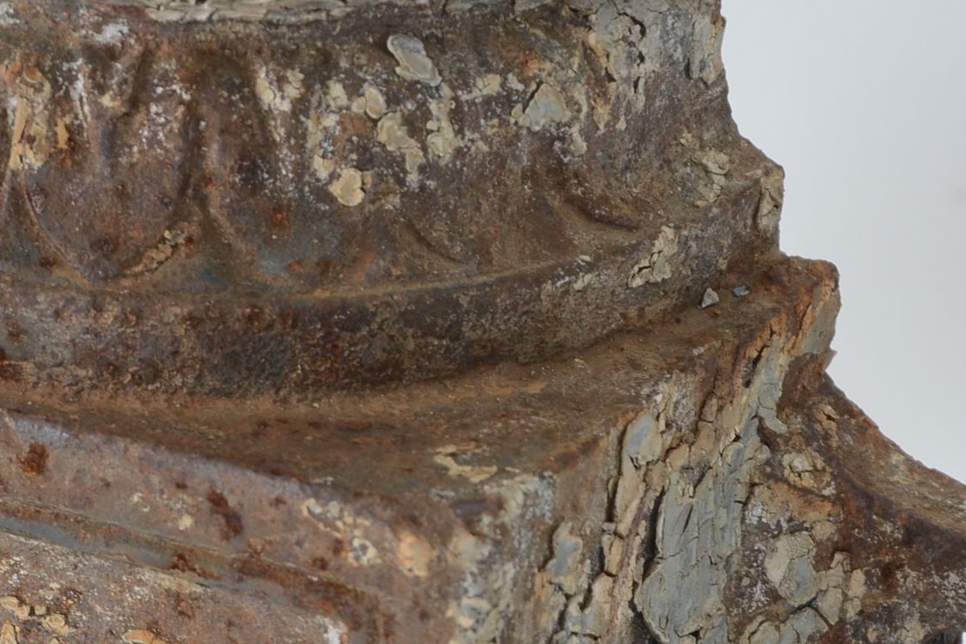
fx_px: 9180
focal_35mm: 342
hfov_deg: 6.0
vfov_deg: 4.0
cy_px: 655
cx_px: 153
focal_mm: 105
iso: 200
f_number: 8
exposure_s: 1/80
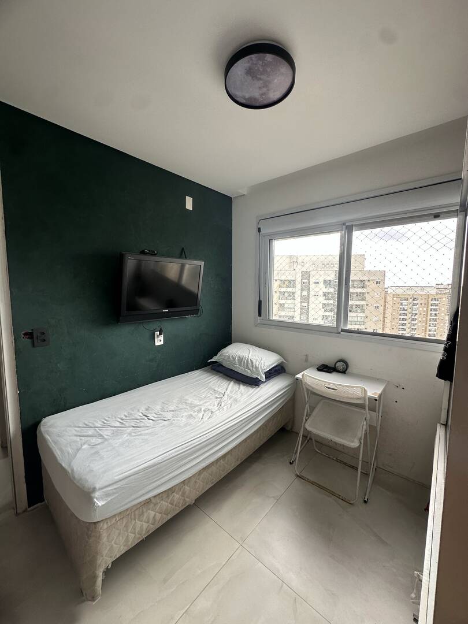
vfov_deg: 102.1
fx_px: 252
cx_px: 234
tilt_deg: -4.3
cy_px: 312
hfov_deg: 85.7
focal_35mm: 14
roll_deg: -1.1
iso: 50
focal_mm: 2.22
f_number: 2.2
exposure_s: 1/99
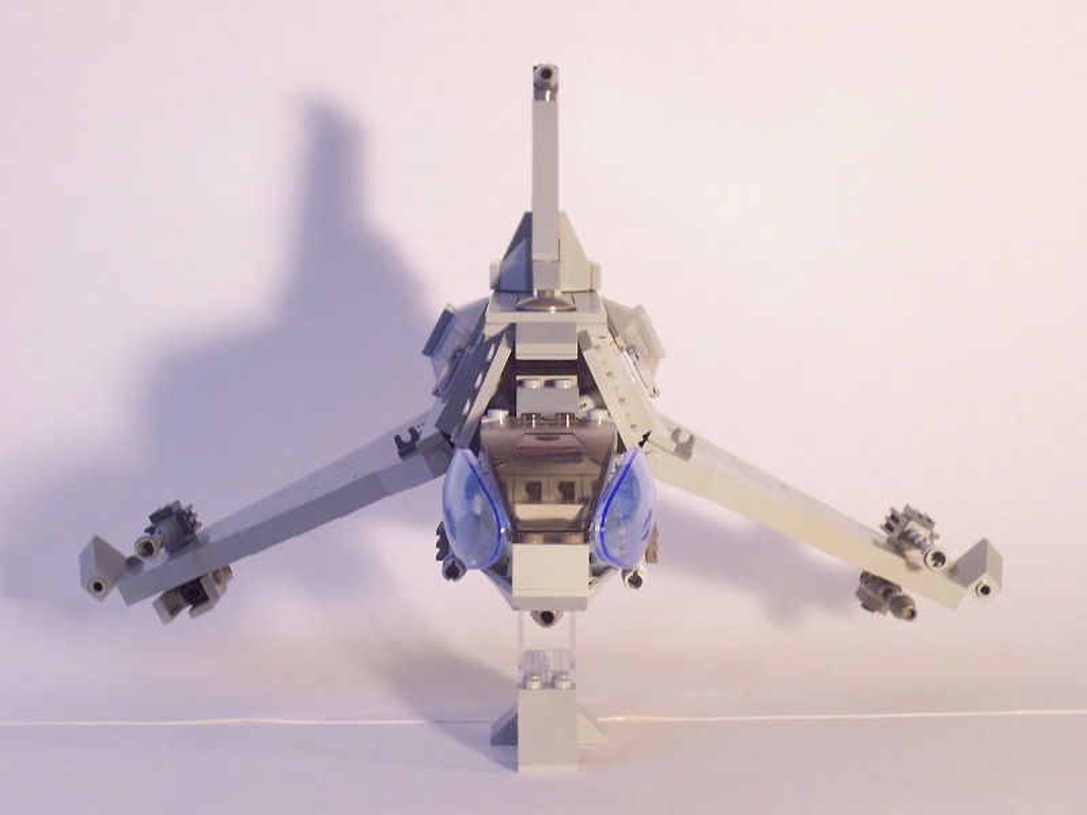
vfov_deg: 22.3
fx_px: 2073
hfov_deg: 29.4
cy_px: 408
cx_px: 544
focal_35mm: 66
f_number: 4
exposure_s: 1/8
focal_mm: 10.8
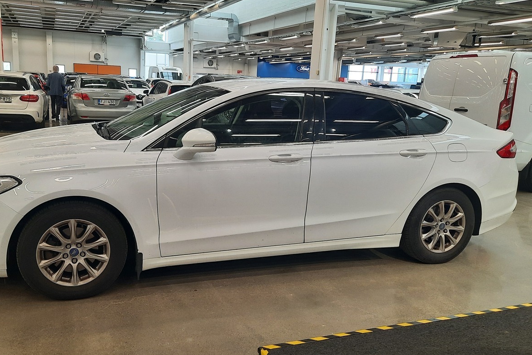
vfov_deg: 41.1
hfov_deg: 58.4
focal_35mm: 32
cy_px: 175
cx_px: 221
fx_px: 473
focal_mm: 4.6
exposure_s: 1/60
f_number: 2
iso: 100
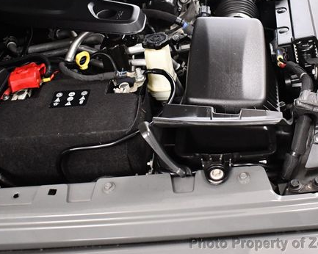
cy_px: 101
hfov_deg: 37.3
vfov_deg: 30.1
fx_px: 470
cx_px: 181
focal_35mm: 50
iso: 3200
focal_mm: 18
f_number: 3.5
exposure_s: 1/125
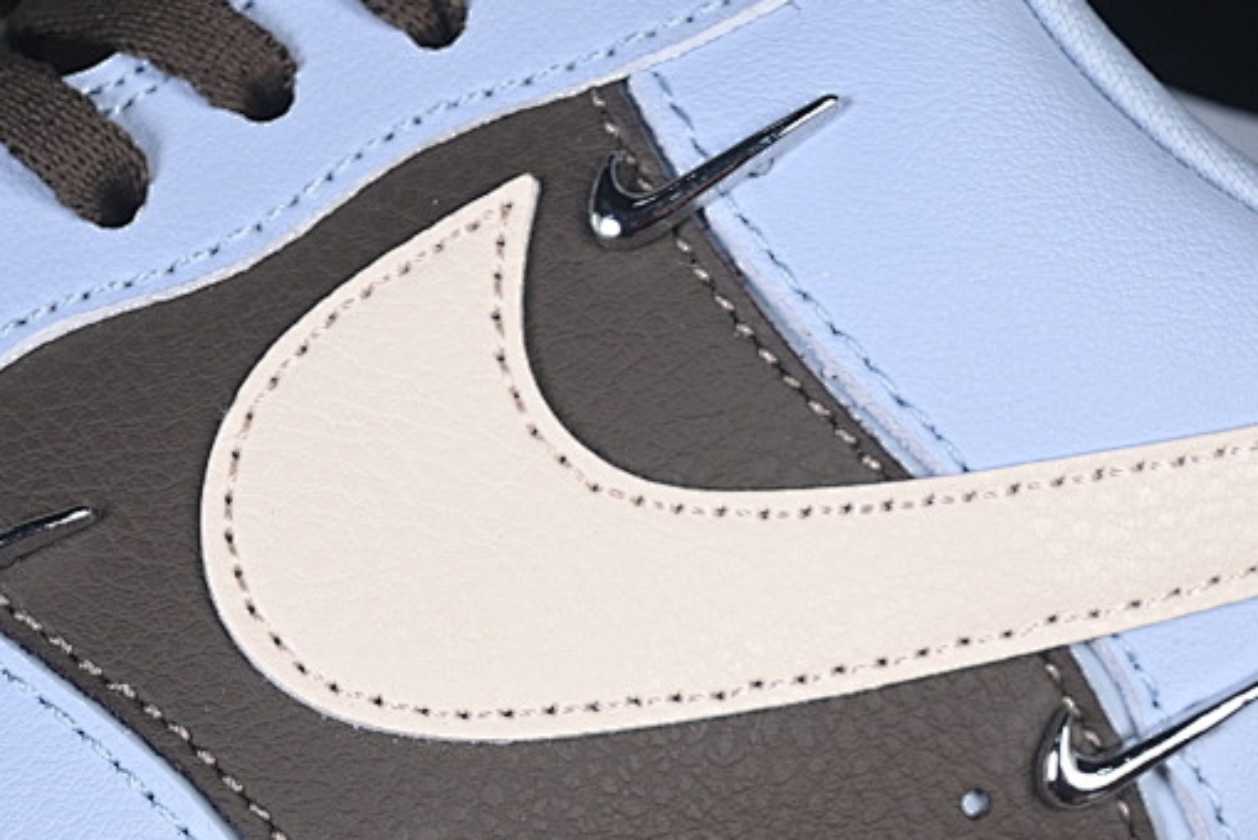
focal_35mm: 159
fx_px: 5559
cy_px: 739
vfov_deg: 8.6
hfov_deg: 12.9
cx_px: 687
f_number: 7.1
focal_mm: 50
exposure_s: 1/80
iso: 160
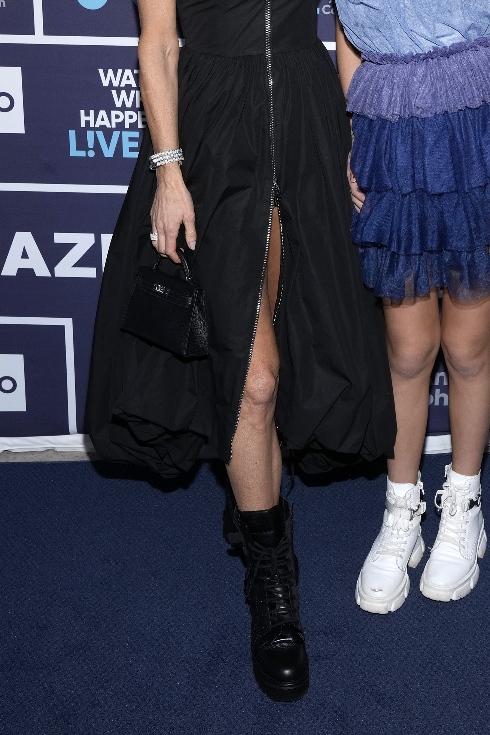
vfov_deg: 35.5
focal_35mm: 55
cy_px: 190
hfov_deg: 24.5
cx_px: 337
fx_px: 1123
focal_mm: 36
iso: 800
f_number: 7.1
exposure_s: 1/250
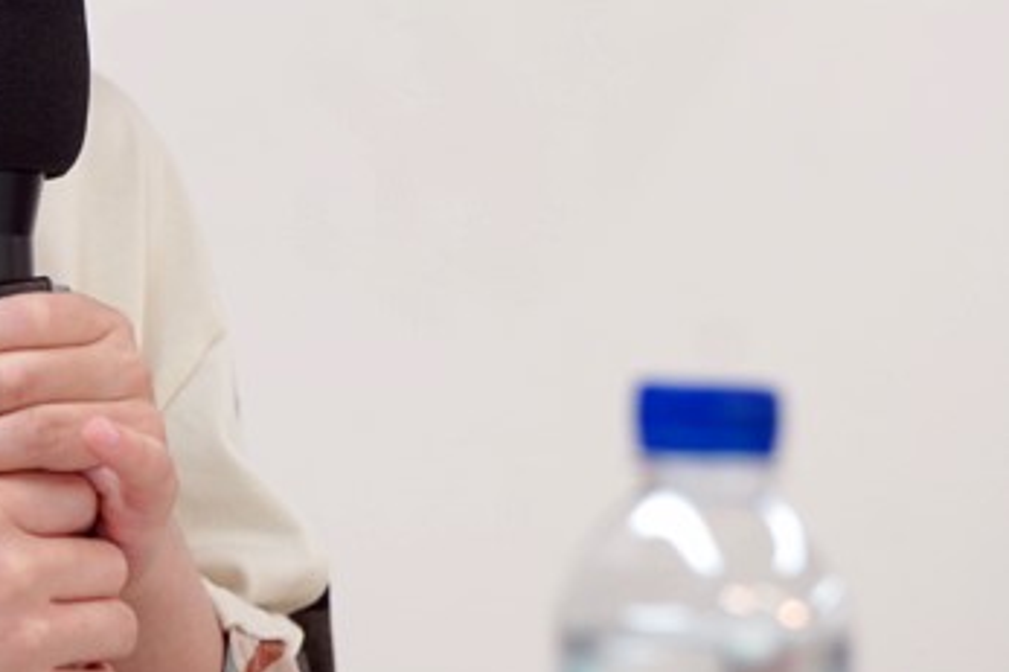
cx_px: -294
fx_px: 9440
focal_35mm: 337
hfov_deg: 6.1
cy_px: -183
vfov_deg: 4.1
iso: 800
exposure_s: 1/160
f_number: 4
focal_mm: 130
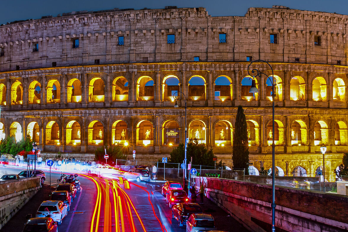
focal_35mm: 49
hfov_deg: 40.3
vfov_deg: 27.5
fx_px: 474
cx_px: 152
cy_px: 105
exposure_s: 41
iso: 100
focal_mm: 16
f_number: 9
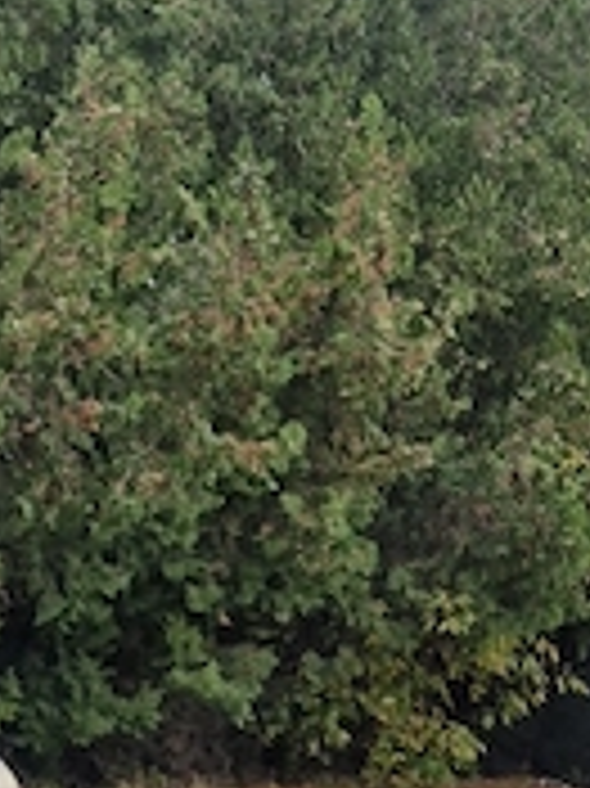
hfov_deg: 12.6
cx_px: -531
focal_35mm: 105
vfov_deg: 18.4
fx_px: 2389
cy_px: 711
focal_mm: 5.54
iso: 50
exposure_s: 1/318
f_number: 1.8
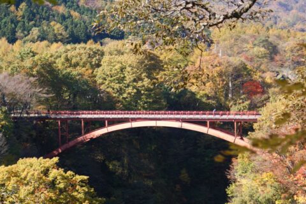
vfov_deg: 13.0
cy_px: 102
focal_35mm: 105
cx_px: 153
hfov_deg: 19.5
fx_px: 892
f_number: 5.6
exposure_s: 1/125
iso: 100
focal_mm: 70
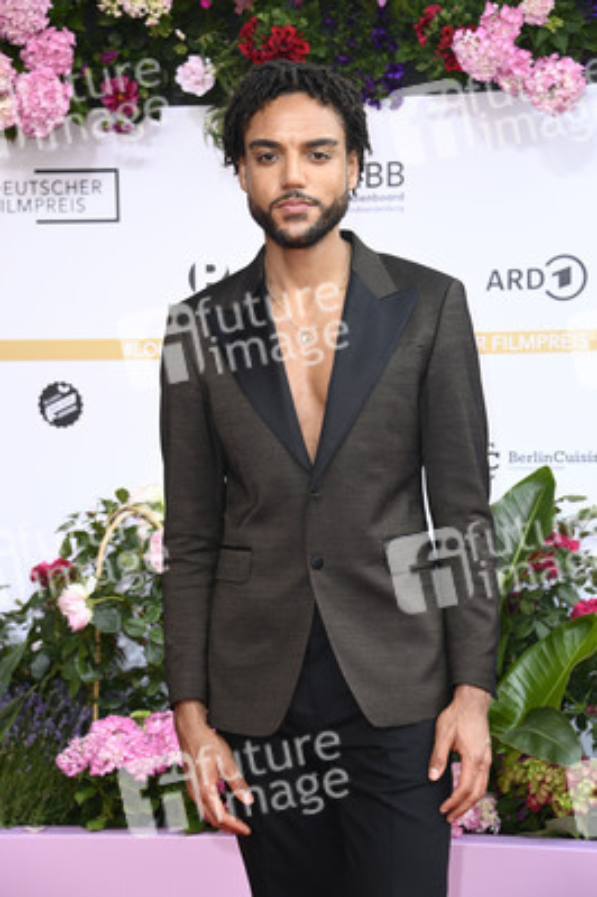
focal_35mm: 92
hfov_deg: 14.8
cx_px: 298
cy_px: 448
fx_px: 2292
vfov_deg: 22.2
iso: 640
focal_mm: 92
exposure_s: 1/250
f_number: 5.6
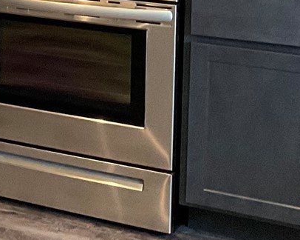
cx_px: -366
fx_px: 1189
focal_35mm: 134
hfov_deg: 12.1
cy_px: -88
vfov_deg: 11.2
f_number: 1.8
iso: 80
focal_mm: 3
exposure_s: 1/60
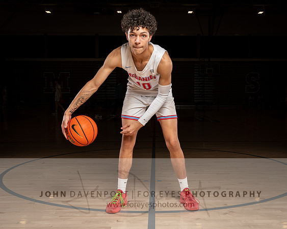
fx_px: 382
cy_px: 122
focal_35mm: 45
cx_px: 161
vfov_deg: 33.4
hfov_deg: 41.1
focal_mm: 29
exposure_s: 1/200
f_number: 11
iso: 200
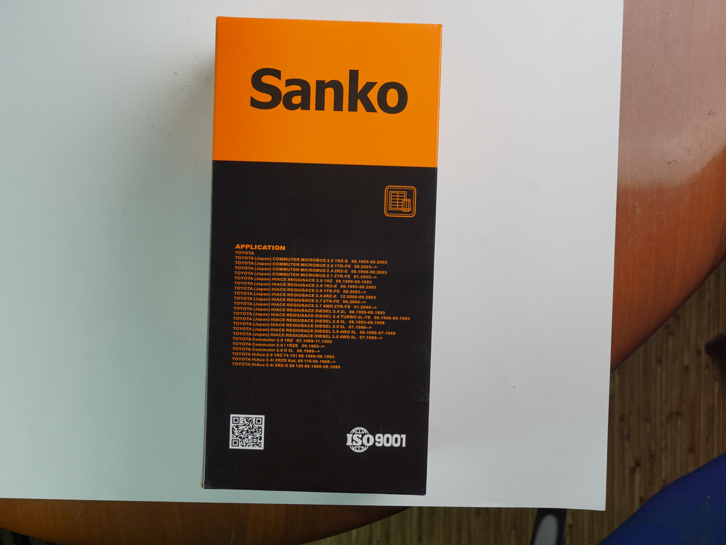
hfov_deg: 33.5
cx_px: 348
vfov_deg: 25.4
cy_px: 269
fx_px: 1207
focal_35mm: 58
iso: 100
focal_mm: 35
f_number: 8
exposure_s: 1/15
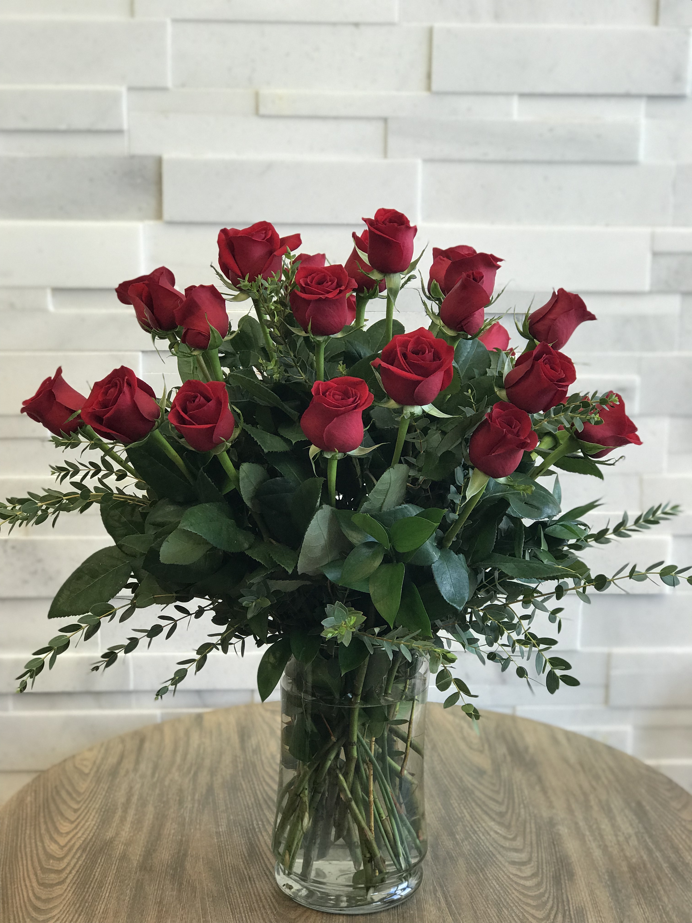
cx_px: 346
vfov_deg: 33.8
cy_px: 462
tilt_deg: -12.4
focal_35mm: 57
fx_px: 1519
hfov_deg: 25.7
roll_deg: -0.2
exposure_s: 1/61
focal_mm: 6.6
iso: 50
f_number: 2.8
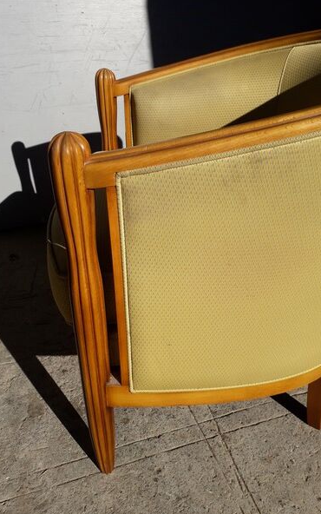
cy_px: 259
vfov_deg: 64.6
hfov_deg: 43.1
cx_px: 162
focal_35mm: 29
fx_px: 406
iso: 40
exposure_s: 1/2710
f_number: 1.9
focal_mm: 3.6
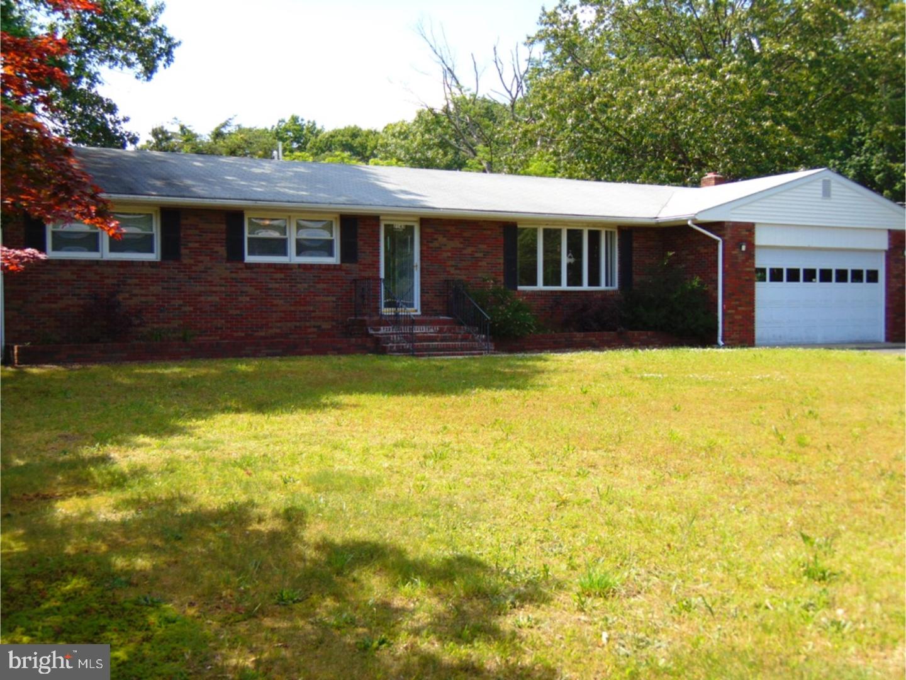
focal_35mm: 42
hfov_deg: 44.8
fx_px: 1099
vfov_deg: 34.3
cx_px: 453
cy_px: 340
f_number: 8.7
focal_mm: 7.6
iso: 80
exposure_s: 1/400
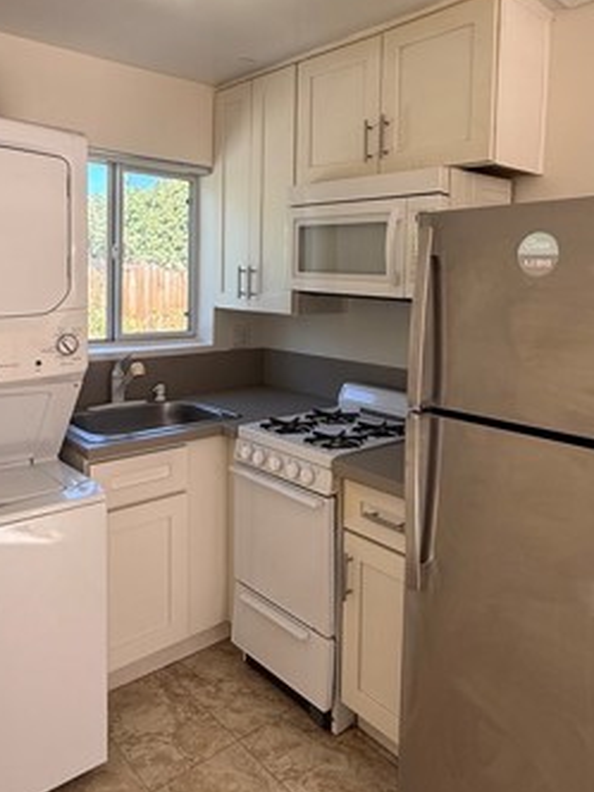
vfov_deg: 64.6
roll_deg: -1.7
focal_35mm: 27
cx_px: 310
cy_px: 308
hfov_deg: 51.3
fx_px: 618
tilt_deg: -1.8
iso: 64
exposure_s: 1/113
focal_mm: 2.22
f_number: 2.2
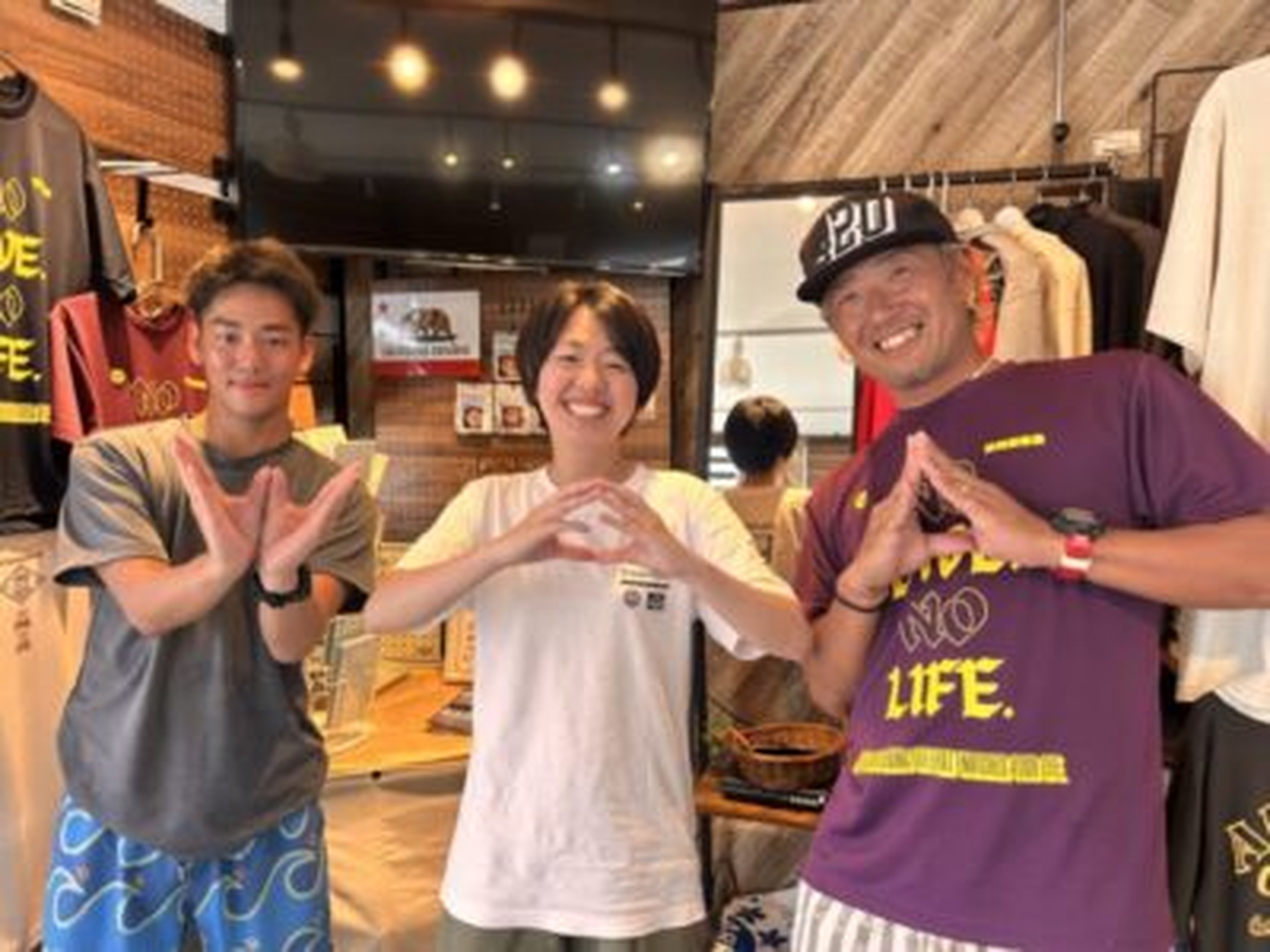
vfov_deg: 53.1
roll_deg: +0.3
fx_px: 954
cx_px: 635
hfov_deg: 67.3
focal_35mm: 26
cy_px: 476
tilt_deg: -7.6
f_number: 1.5
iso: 64
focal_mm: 5.7
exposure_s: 1/60
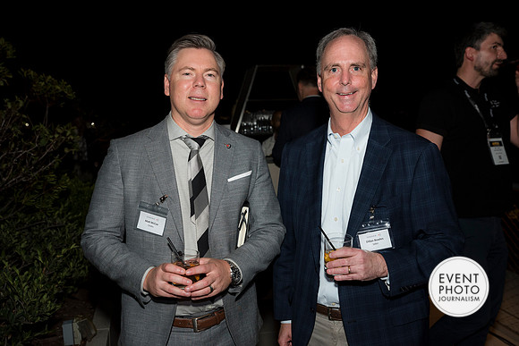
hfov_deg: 46.4
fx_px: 606
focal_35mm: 42
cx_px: 260
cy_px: 173
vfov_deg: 31.9
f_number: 5
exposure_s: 1/125
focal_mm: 42
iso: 800
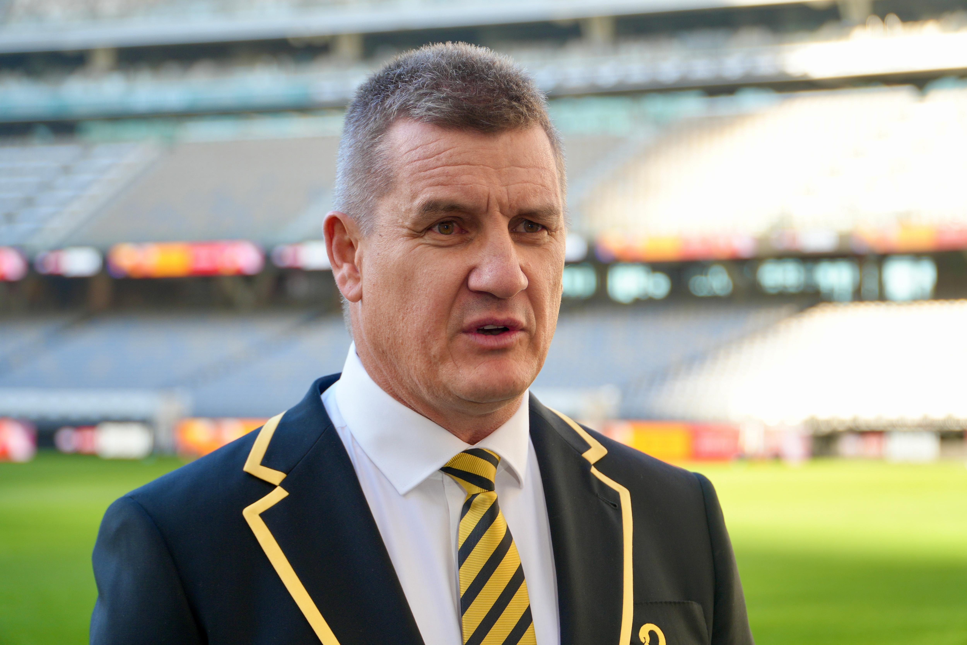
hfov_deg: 19.5
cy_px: 322
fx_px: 2820
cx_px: 484
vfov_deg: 13.0
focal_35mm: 105
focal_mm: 70
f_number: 4
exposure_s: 1/160
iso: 200
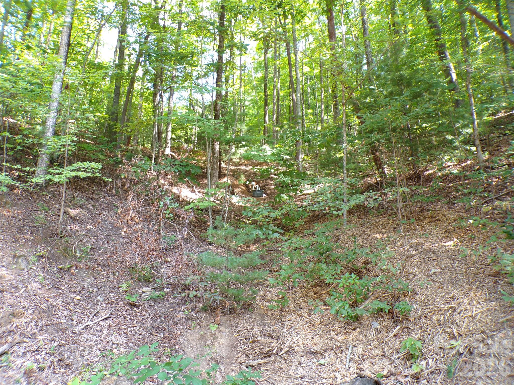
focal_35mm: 24
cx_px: 257
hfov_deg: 71.6
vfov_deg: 56.8
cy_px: 192
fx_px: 356
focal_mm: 4.3
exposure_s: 1/34
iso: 128
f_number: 3
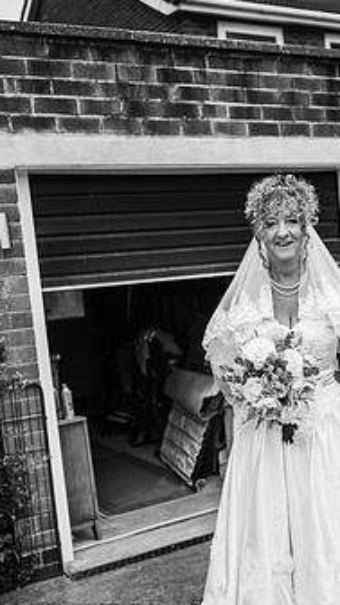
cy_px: 353
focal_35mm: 49
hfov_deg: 24.2
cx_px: 242
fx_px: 785
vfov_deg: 42.0
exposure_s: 1/2500
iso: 100
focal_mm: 35
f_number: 1.8
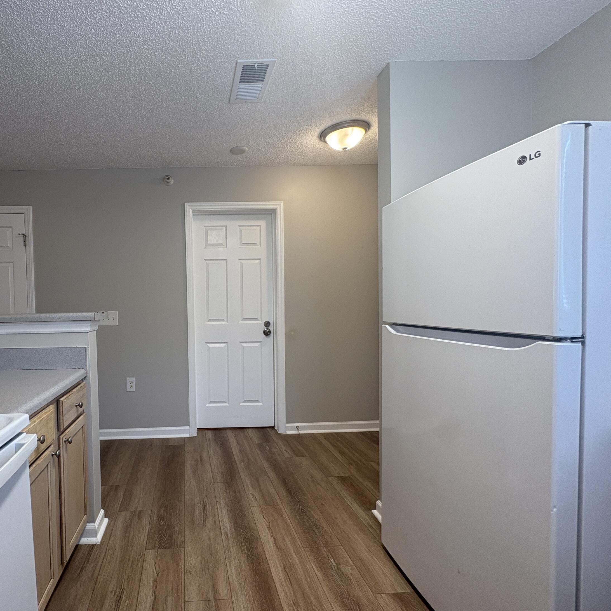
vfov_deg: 83.9
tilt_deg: -1.1
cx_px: 200
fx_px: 339
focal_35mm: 17
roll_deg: +1.9
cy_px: 314
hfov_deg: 80.9
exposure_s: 1/120
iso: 125
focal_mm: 2.22
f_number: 2.2
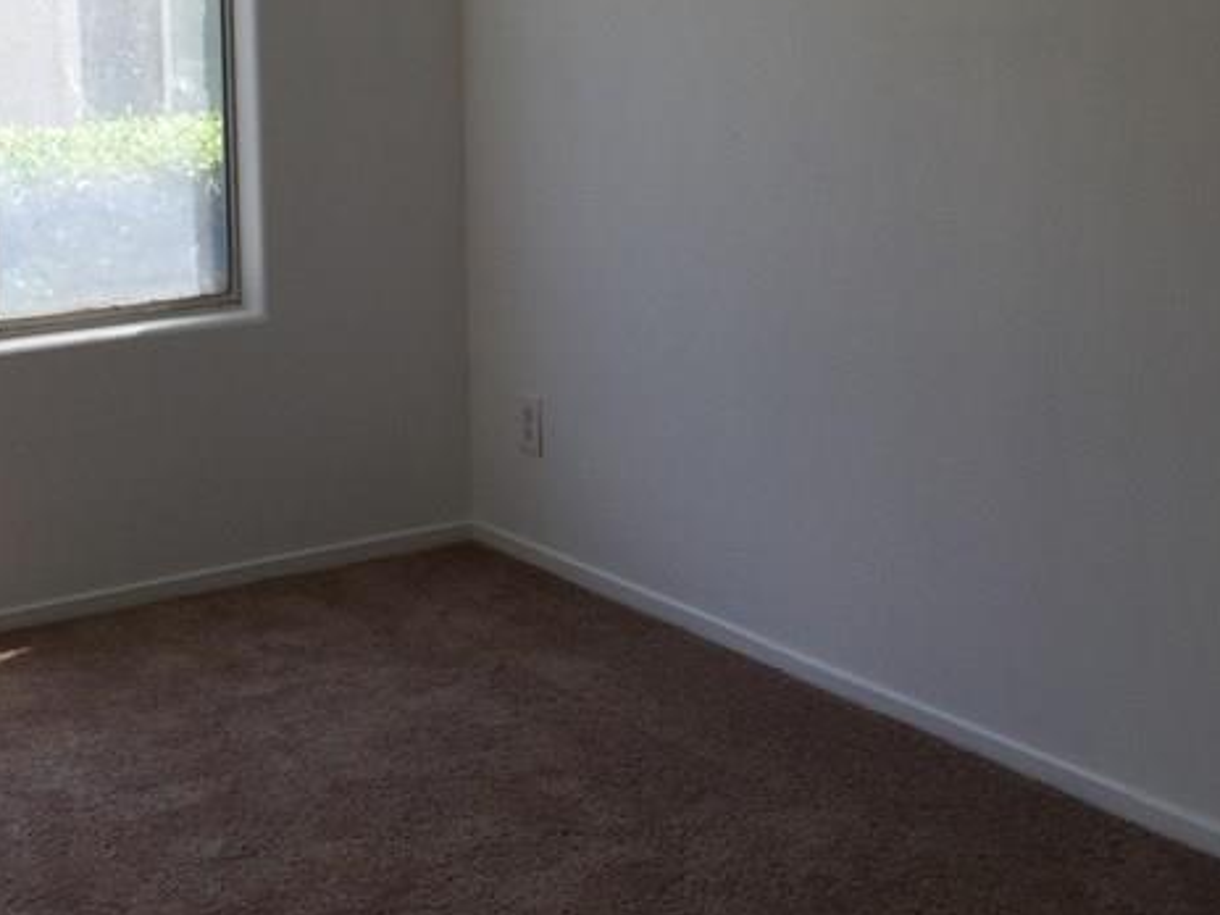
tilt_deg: -7.6
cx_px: 452
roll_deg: +0.0
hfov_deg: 30.1
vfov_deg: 22.7
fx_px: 2256
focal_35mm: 64
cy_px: 226
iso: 32
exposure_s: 1/444
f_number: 2.2
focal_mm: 4.15
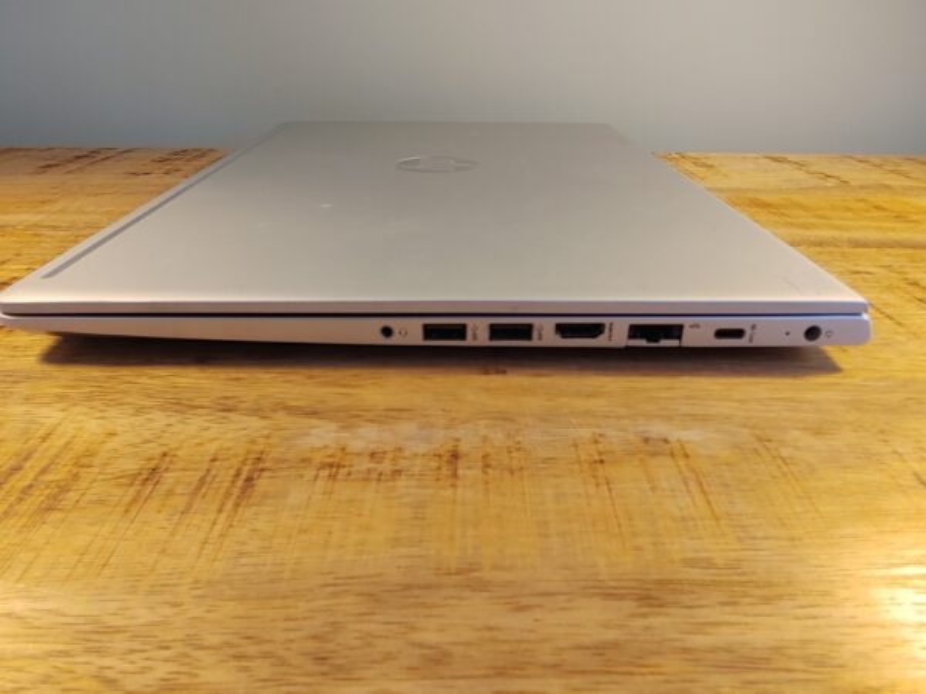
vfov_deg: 56.8
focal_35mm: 24
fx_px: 642
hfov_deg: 71.6
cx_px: 463
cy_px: 347
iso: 100
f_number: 2.2
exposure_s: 1/33
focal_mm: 1.6
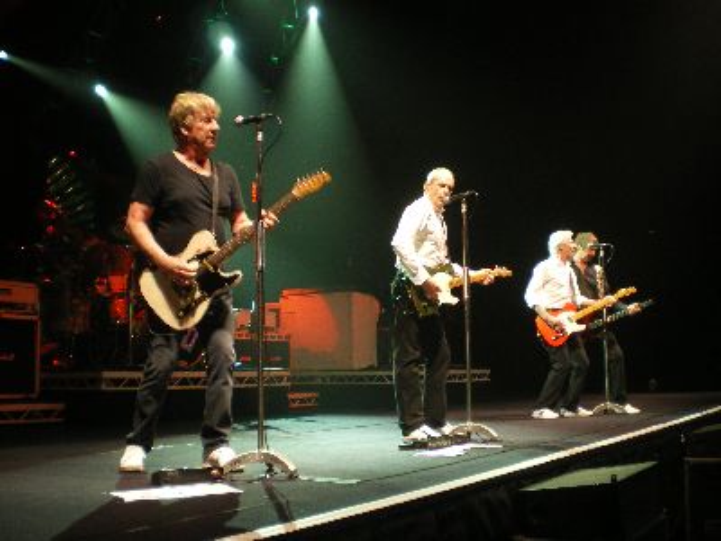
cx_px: 360
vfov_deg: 39.7
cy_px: 270
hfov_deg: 51.4
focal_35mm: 36
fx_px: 750
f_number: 3.1
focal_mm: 6.3
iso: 200
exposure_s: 1/50
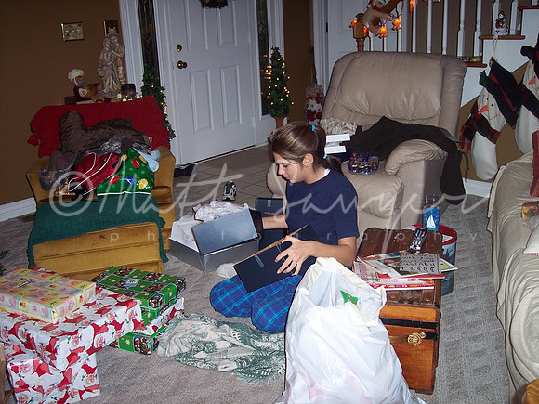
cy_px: 202
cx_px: 270
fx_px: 607
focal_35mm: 39
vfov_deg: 36.8
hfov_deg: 47.9
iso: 100
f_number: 2.8
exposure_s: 1/60
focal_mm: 8
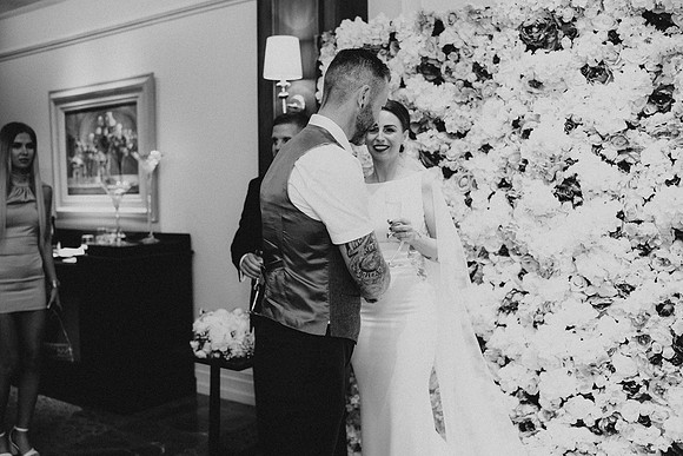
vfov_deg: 37.9
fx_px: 664
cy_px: 228
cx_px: 342
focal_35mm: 35
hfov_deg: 54.4
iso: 640
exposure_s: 1/200
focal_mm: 35
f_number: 2.2
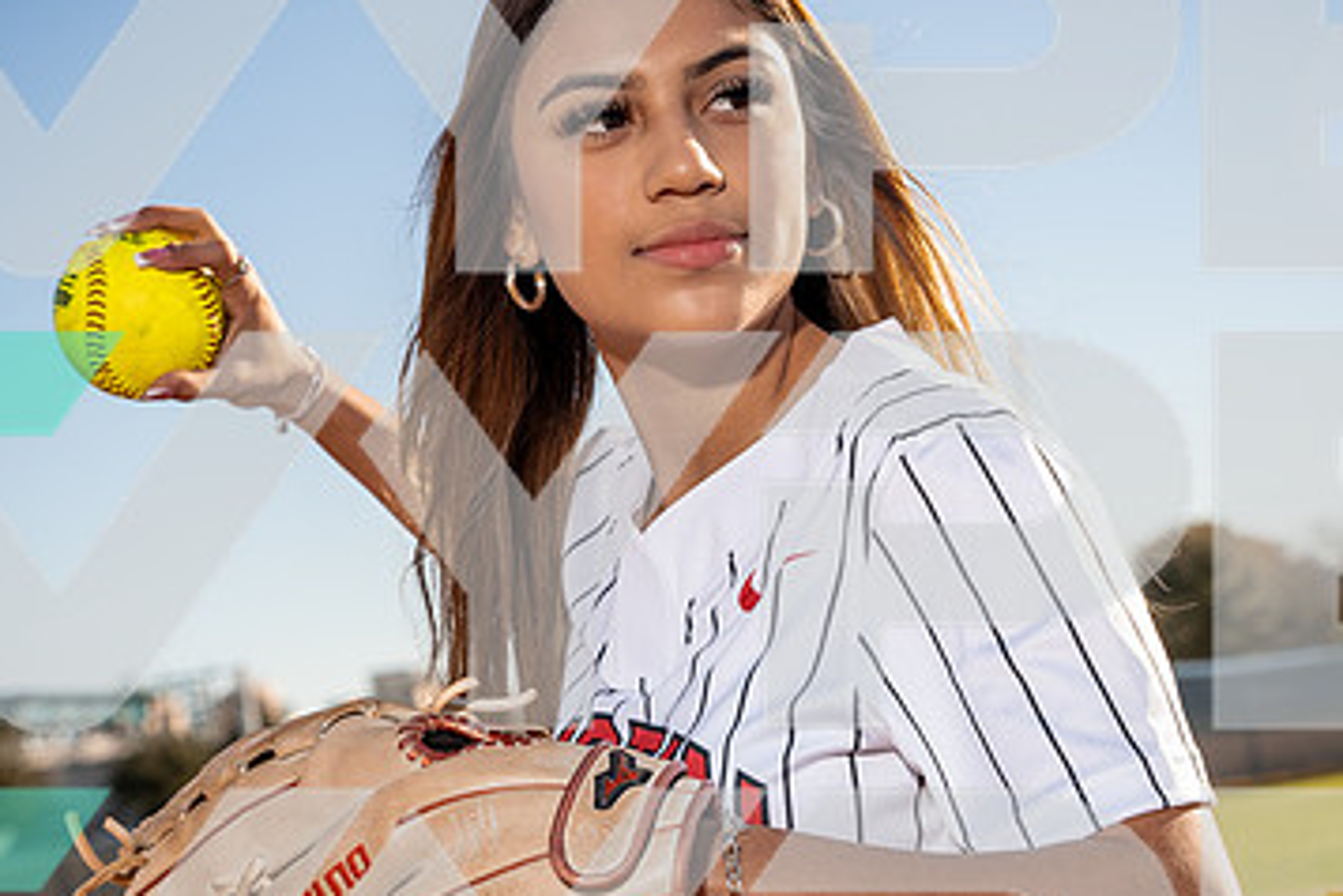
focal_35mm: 91
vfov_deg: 15.0
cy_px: 533
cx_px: 688
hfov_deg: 22.4
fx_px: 3395
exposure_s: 1/250
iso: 100
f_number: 5.6
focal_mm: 56
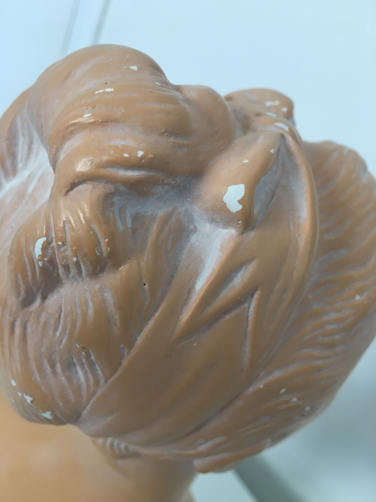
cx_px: 188
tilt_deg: -29.9
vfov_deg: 61.7
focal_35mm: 29
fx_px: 420
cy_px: 251
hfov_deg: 48.2
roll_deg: -26.9
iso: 25
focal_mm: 4.15
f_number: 2.2
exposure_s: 1/40
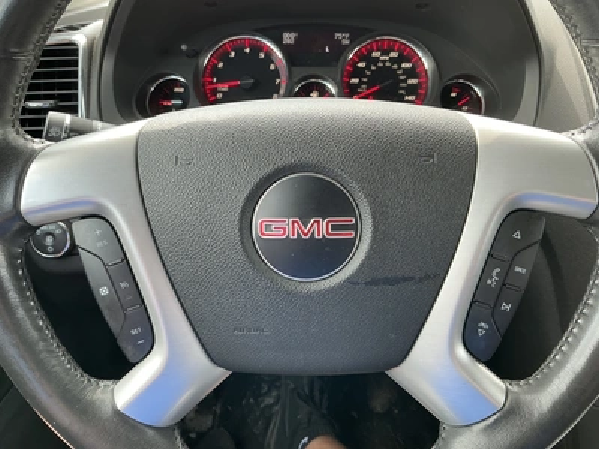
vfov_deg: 49.7
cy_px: 224
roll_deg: +0.5
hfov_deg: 63.4
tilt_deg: -27.9
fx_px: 485
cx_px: 300
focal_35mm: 28
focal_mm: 3
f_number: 1.8
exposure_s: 1/122
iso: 64
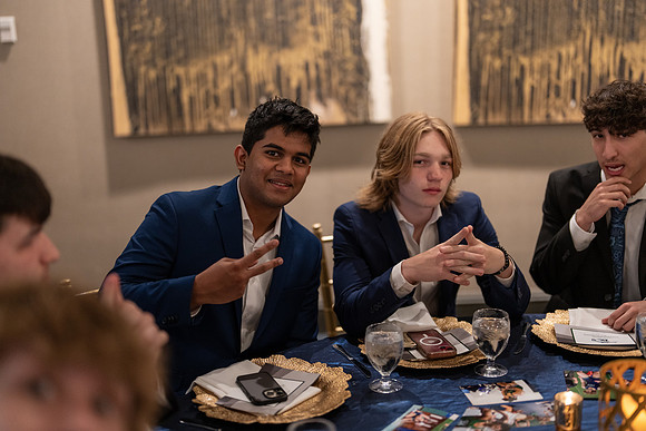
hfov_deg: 39.6
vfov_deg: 27.0
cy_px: 216
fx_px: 897
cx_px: 323
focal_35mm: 50
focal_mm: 50
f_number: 1.2
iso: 1250
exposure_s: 1/320
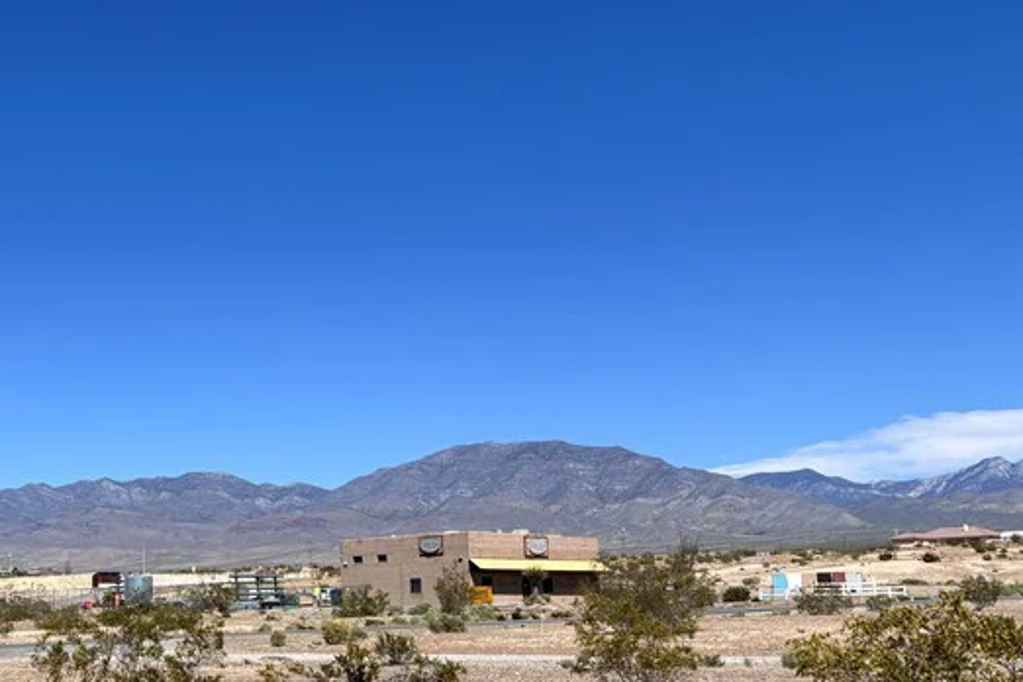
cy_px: 396
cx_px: 155
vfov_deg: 25.5
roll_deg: +0.8
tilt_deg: +7.5
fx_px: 1506
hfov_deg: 35.8
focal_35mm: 53
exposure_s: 1/5348
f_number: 1.6
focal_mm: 5.96
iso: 50
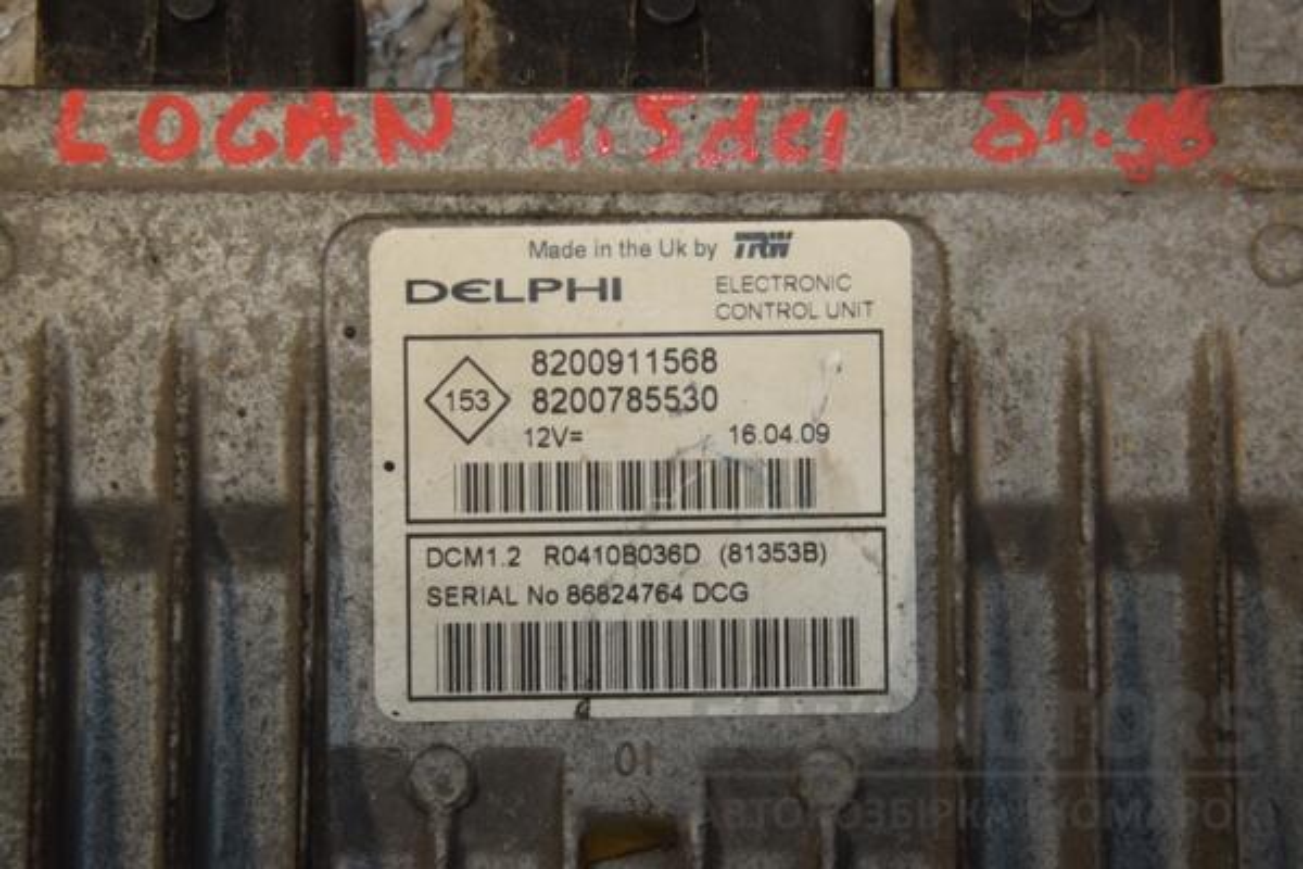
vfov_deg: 10.2
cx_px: 652
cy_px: 434
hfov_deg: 15.2
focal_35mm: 135
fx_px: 4886
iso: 800
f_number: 8
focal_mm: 90
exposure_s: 1/200
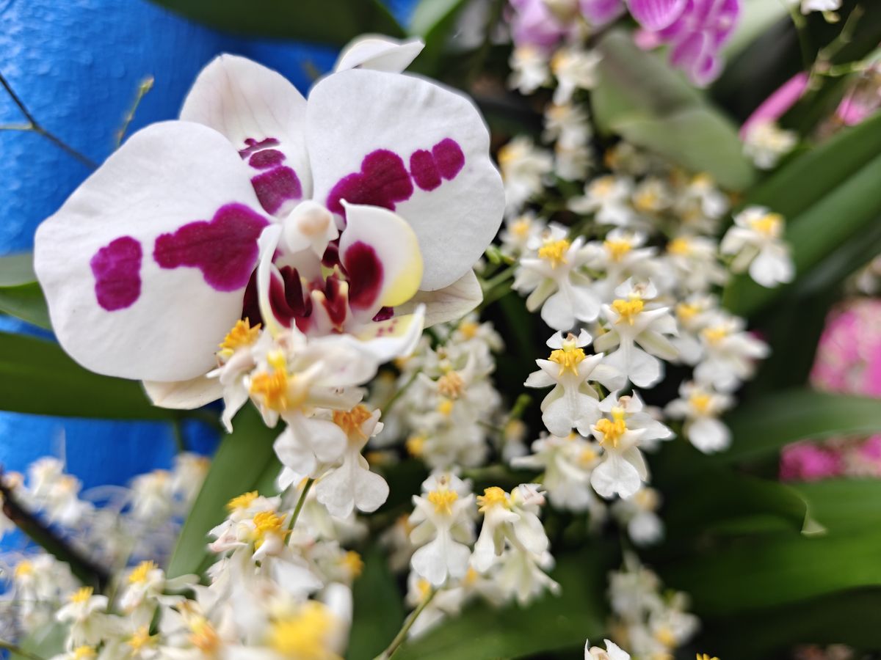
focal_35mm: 23
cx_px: 440
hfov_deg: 73.9
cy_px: 330
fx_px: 585
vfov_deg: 58.9
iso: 200
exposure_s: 1/298
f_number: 1.6
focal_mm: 6.06
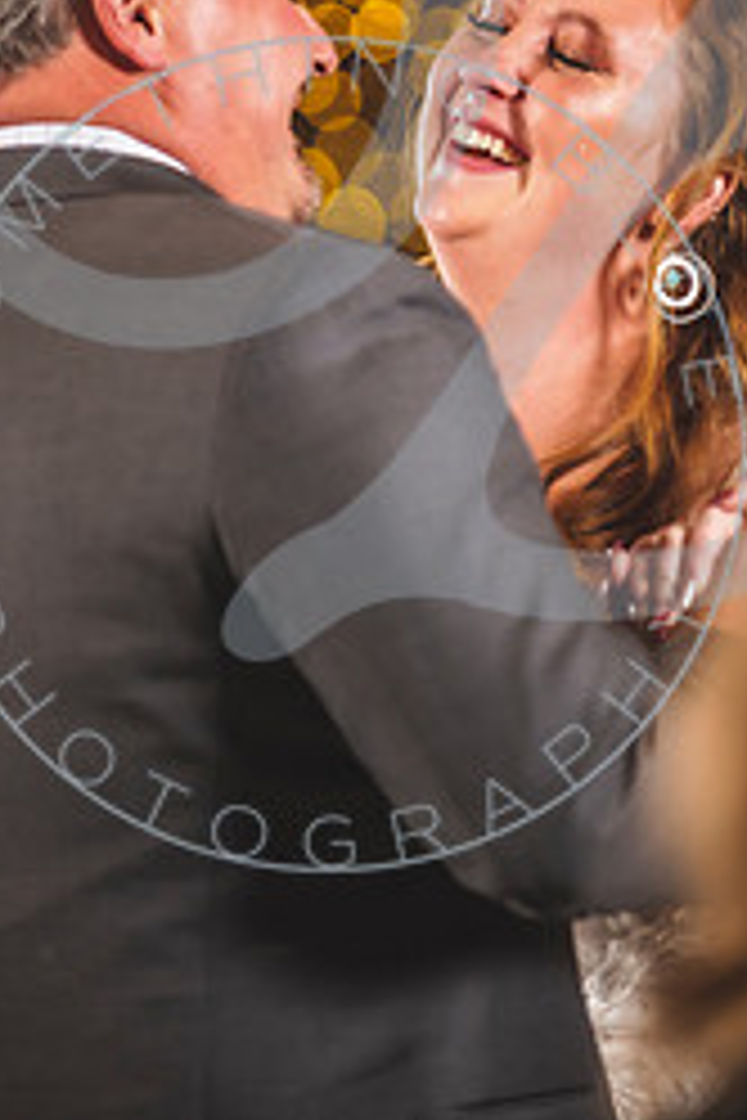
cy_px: 112
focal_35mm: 361
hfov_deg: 3.8
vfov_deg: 5.7
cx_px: 531
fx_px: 11235
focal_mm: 200
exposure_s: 1/200
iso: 800
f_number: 2.8
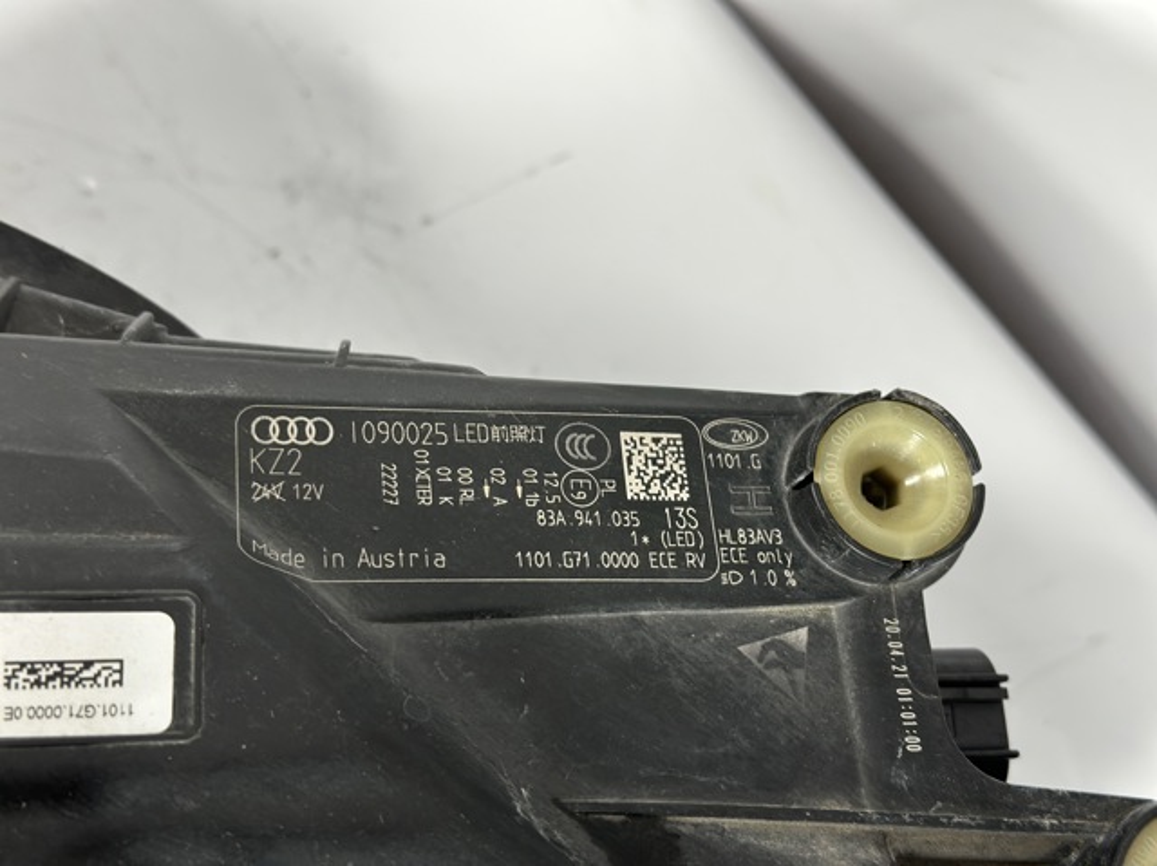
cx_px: 578
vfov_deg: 30.2
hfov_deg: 39.7
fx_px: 1603
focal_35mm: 48
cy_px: 433
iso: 160
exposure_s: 1/50
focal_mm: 6.86
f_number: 1.78
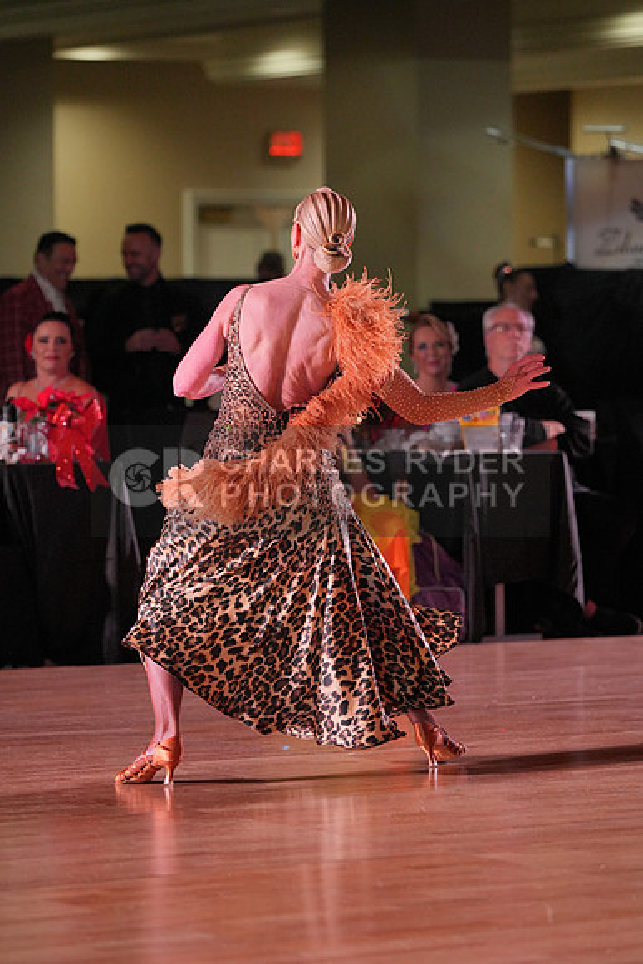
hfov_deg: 8.5
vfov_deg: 12.7
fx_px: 4337
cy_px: 482
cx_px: 322
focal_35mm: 162
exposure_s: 1/500
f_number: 4
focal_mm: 162
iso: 3200
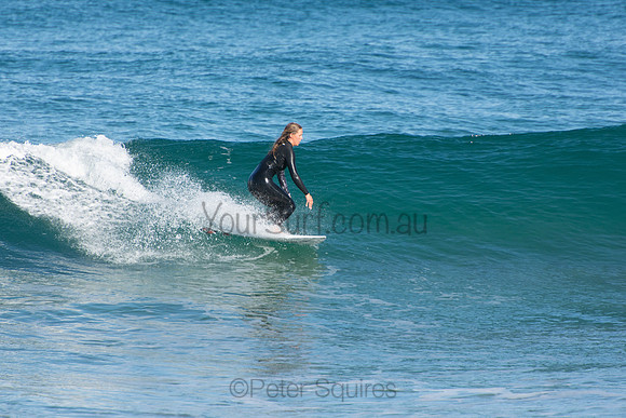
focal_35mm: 600
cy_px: 209
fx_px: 10435
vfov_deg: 2.3
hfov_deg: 3.4
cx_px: 313
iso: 360
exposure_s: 1/1250
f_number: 5.6
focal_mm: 400
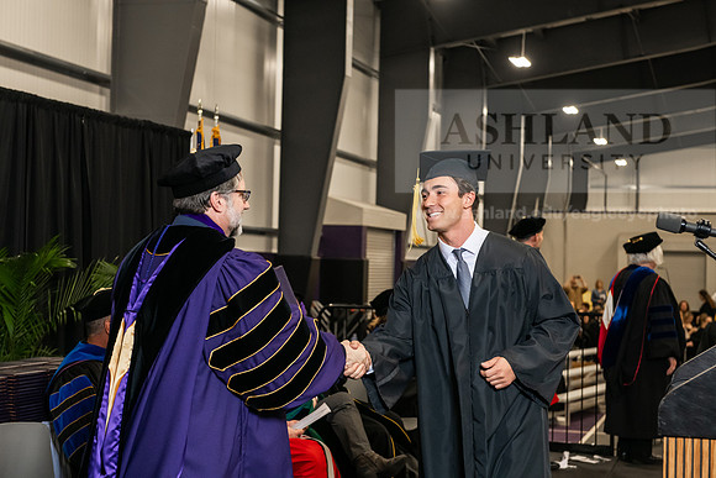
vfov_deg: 21.9
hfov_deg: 32.4
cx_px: 358
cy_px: 239
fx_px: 1233
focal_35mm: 62
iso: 2500
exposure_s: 1/200
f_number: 5
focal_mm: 62
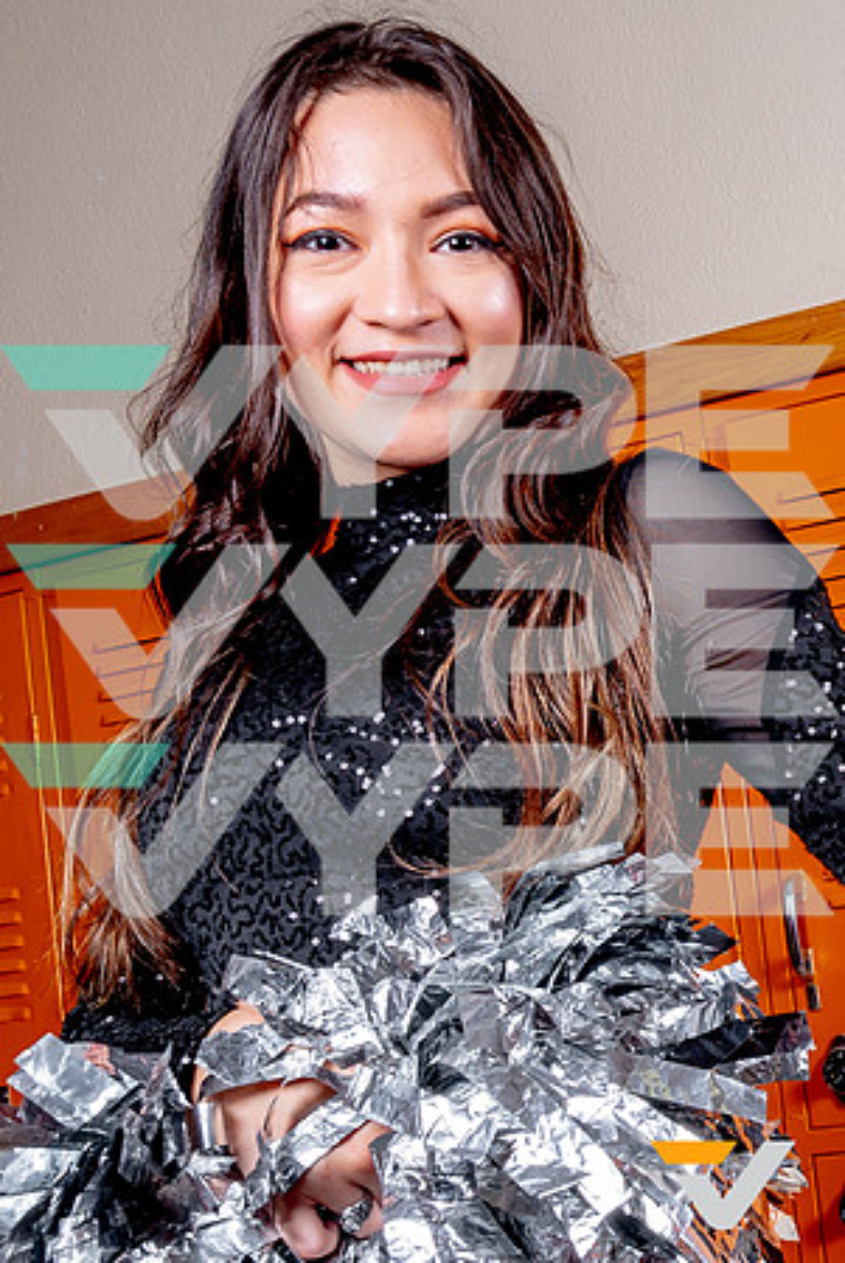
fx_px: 2288
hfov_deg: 19.6
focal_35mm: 65
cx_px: 1045
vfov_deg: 30.5
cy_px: 882
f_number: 10
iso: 100
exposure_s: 1/125
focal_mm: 26
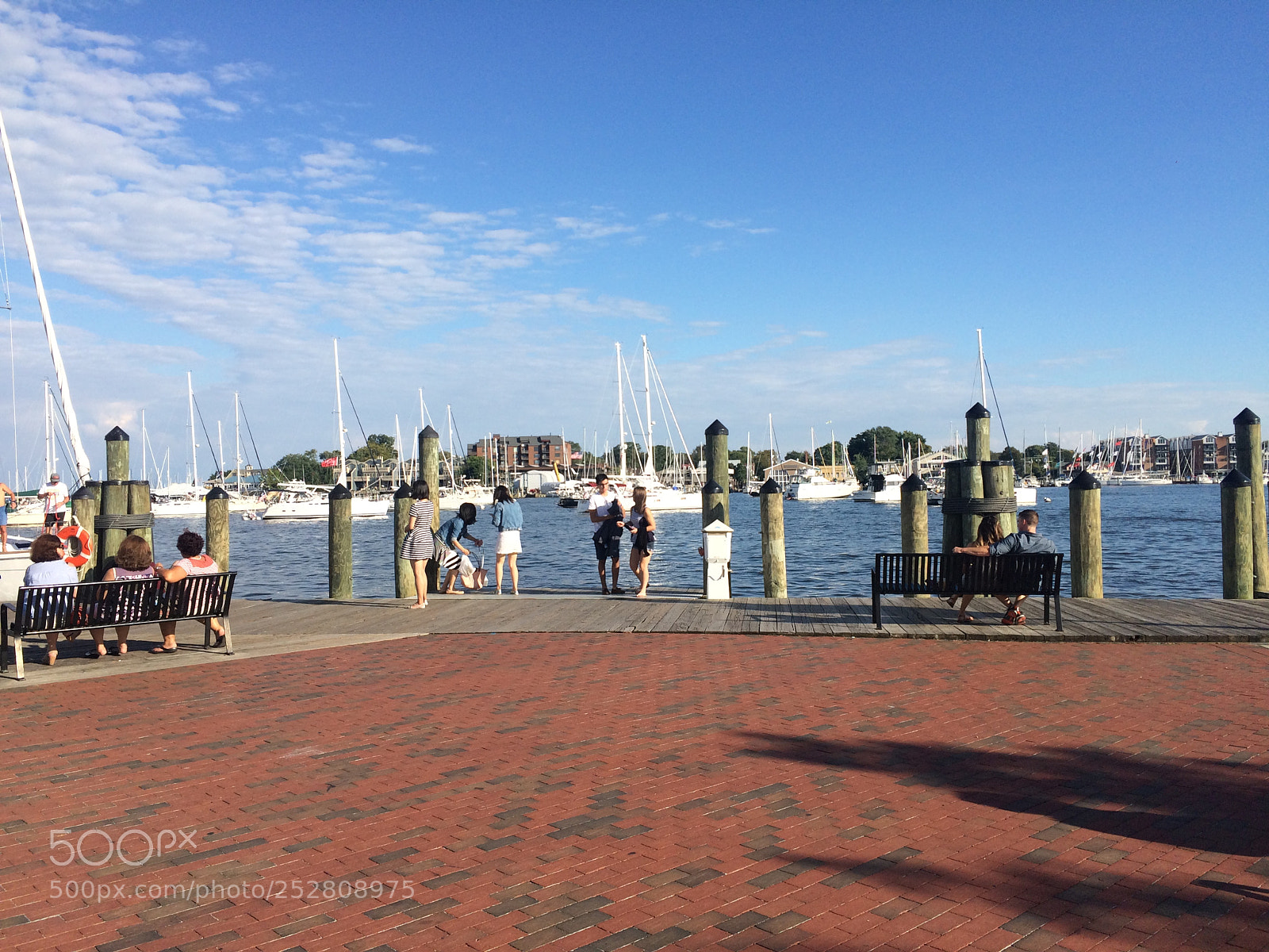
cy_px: 476
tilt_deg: -0.2
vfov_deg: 48.2
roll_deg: +1.1
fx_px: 1063
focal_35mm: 29
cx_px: 634
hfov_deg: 61.7
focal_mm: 4.15
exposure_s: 1/2053
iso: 32
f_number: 2.2
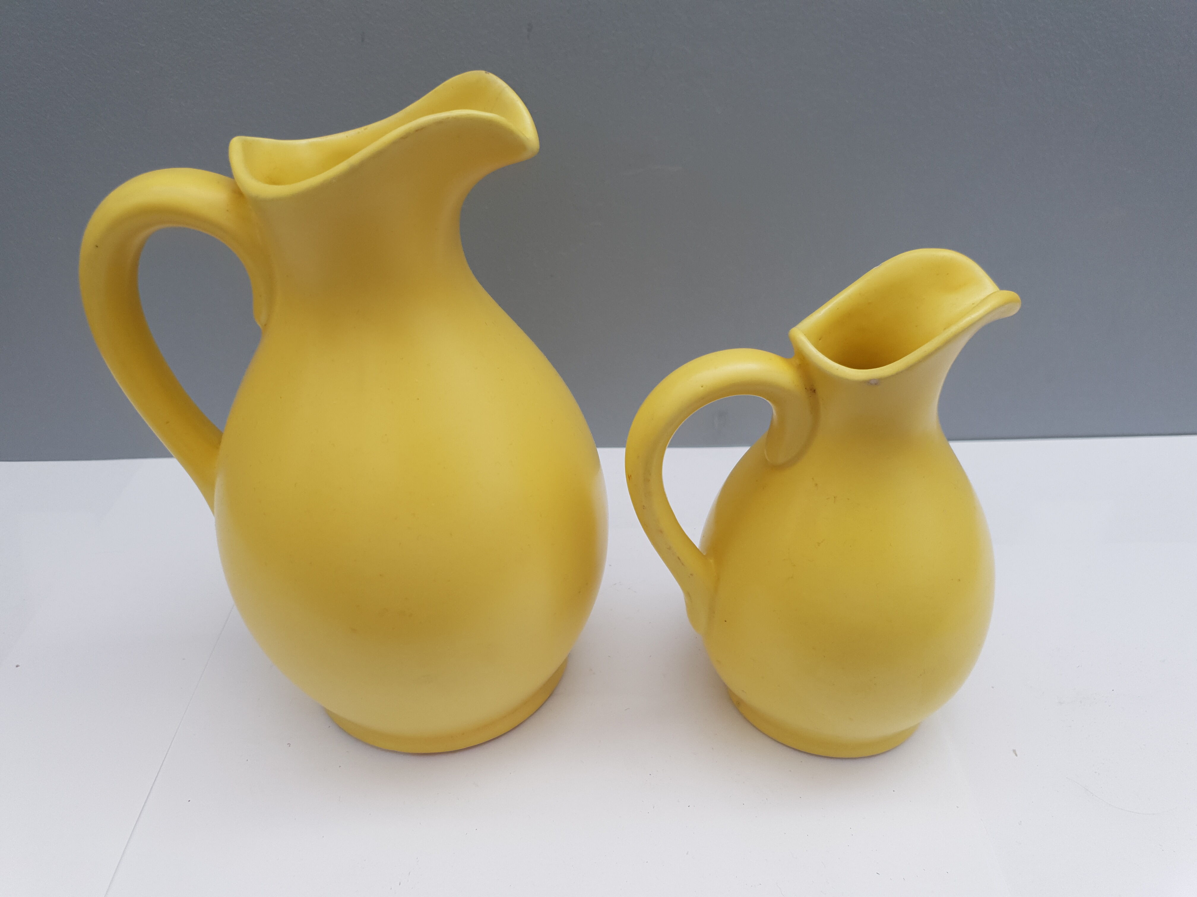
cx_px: 598
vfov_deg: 53.1
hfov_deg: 67.3
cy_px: 448
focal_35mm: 26
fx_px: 899
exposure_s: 1/50
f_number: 1.5
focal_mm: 4.3
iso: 80
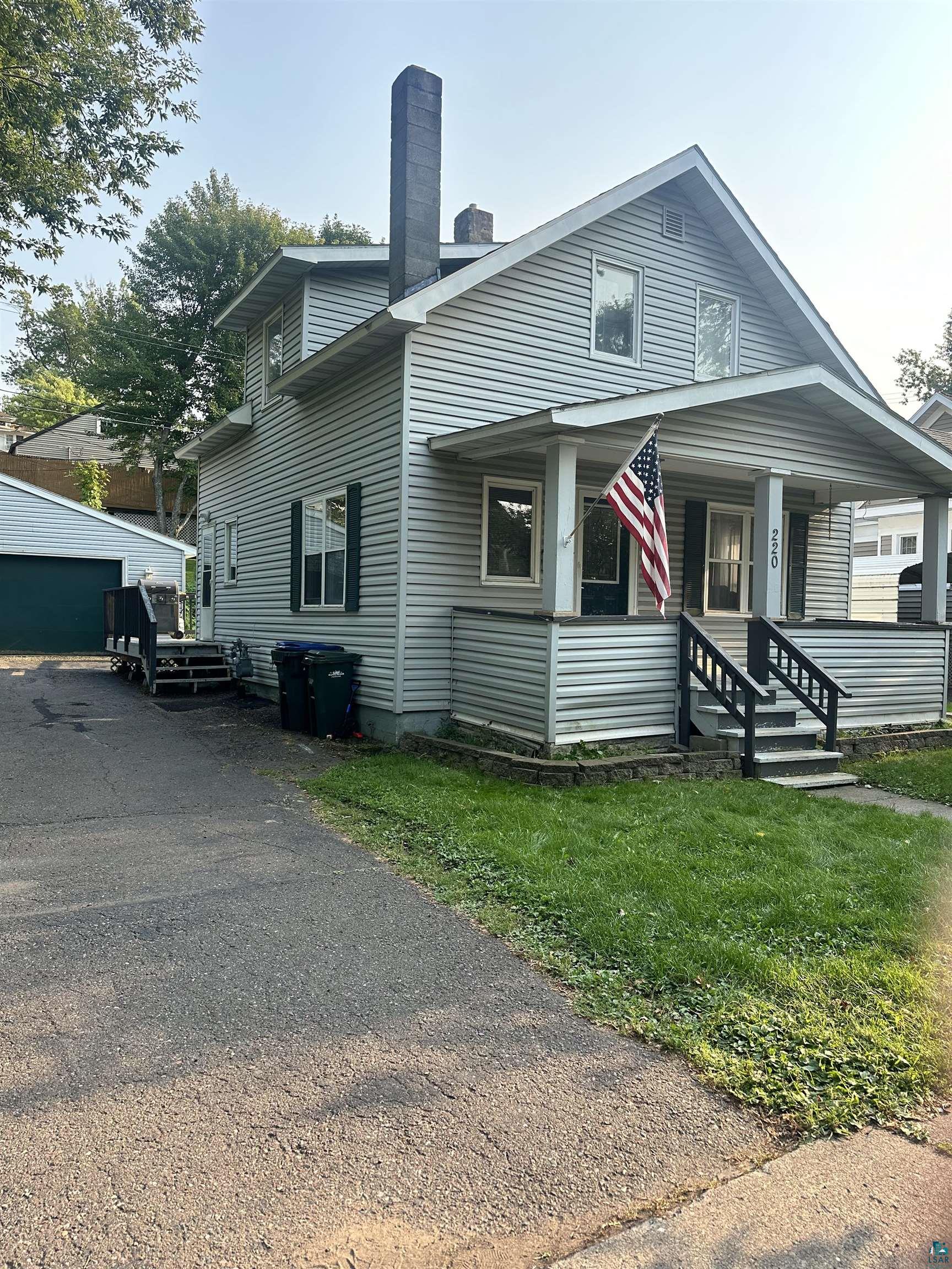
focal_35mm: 24
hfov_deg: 56.8
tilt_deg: -0.4
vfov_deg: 71.6
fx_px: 880
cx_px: 476
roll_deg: -1.7
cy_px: 634
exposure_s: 1/1019
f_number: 1.78
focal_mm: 6.86
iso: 80
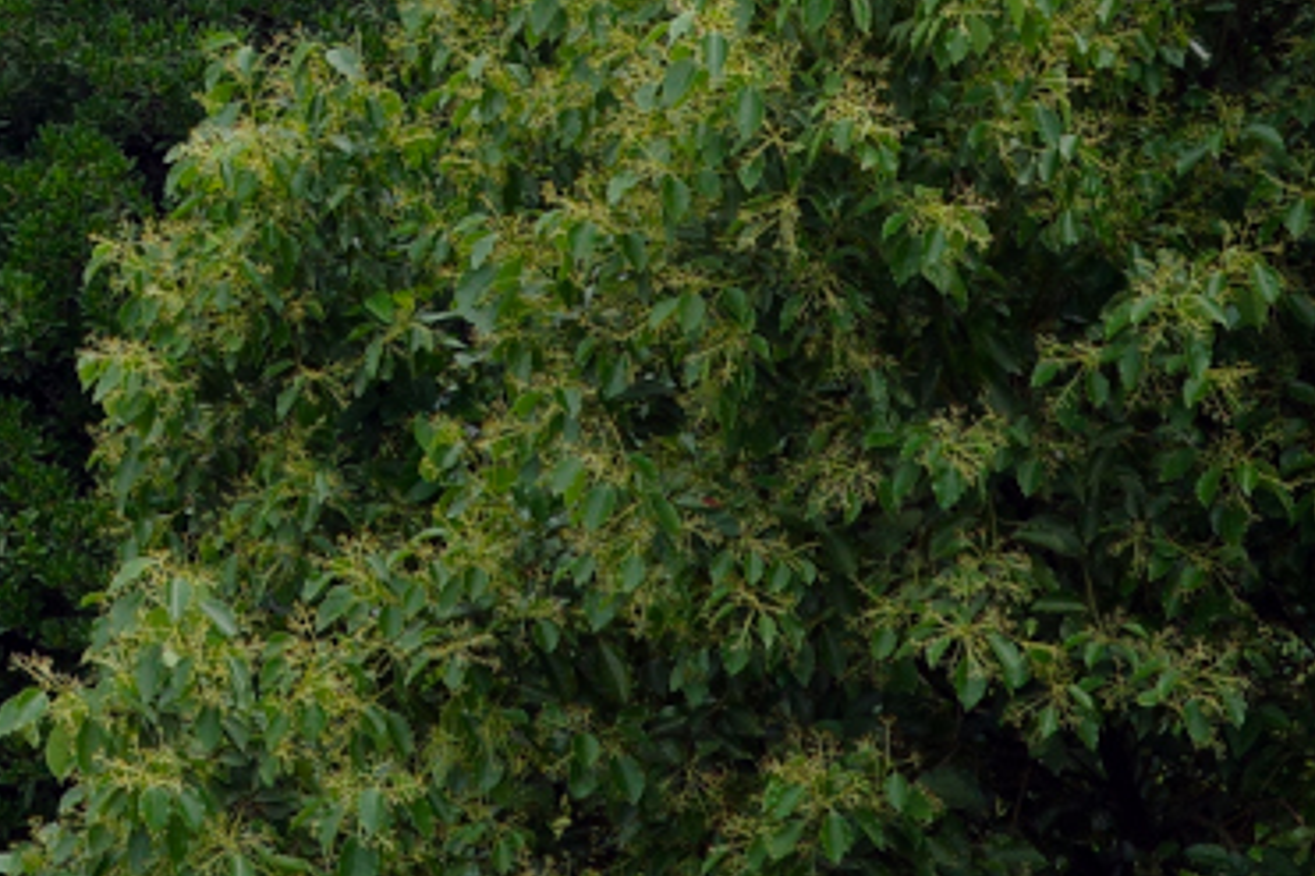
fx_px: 7558
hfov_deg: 9.8
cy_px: -1245
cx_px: -362
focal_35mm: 207
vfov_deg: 6.3
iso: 200
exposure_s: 1/640
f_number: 5.6
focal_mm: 26
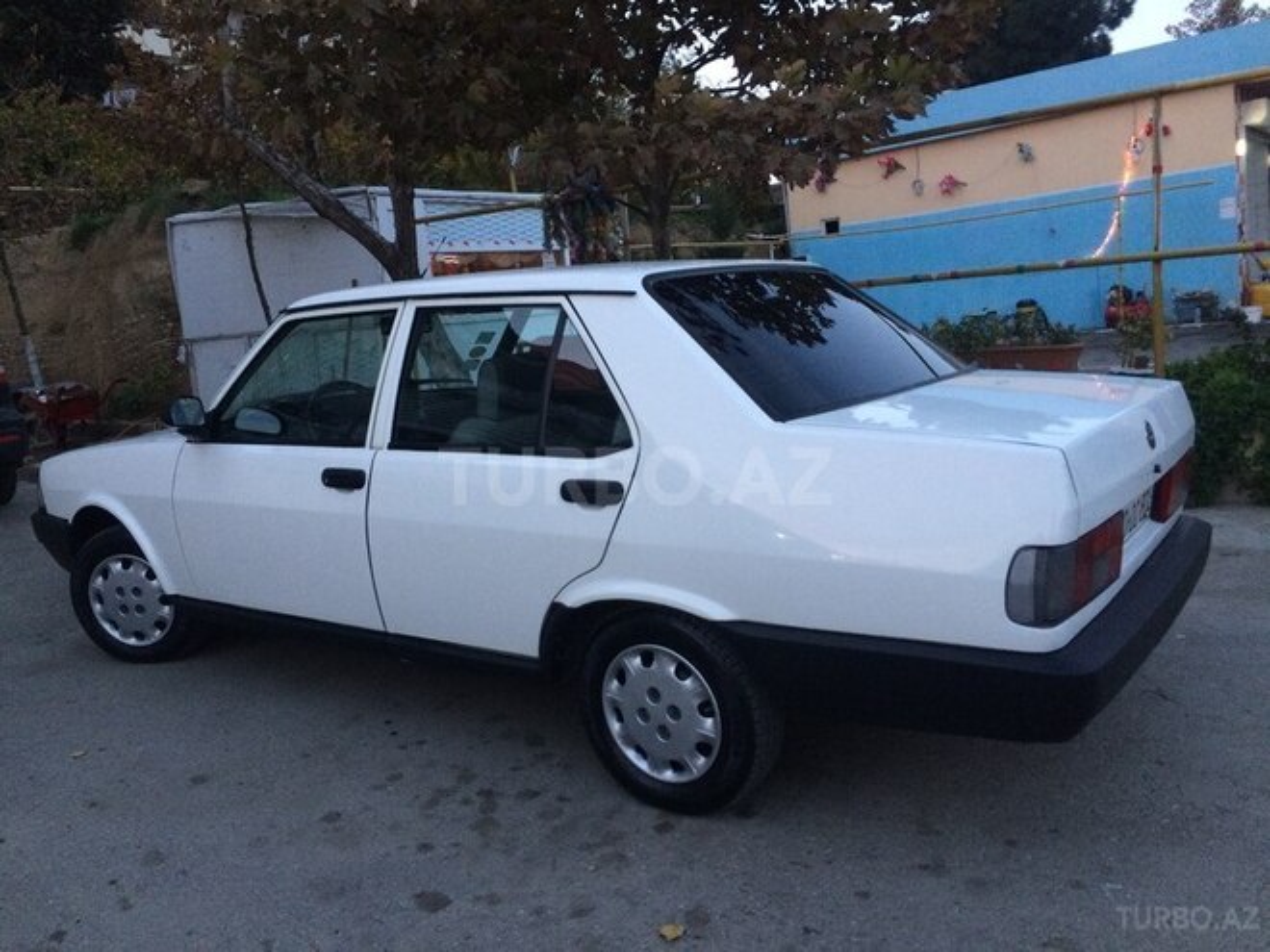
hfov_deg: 61.7
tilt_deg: -9.8
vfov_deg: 48.2
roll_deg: +6.3
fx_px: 1064
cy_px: 476
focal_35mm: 29
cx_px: 635
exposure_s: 1/33
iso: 80
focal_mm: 4.15
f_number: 2.2
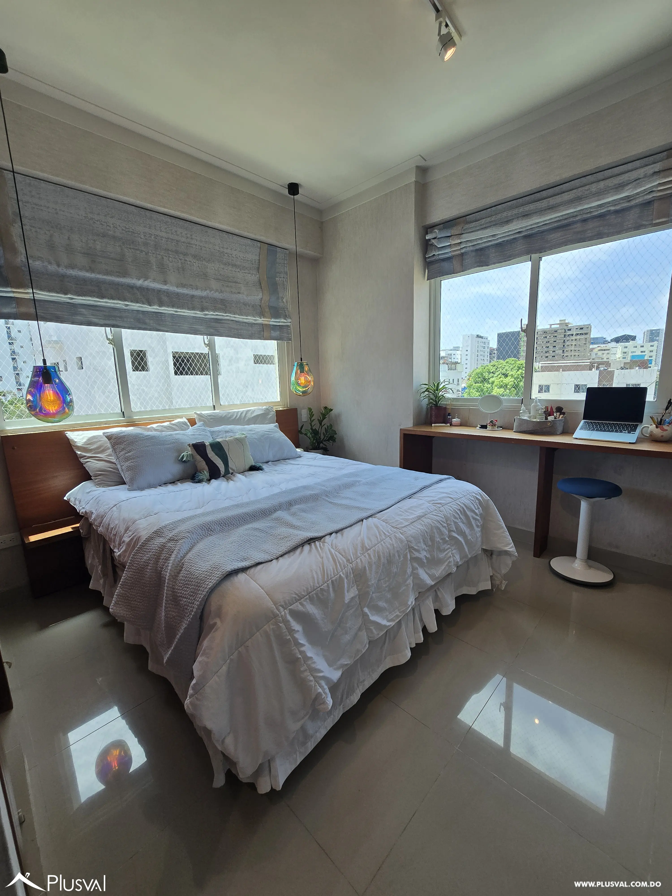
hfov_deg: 89.9
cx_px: 336
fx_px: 336
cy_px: 448
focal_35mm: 13
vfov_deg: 106.2
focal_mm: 2.2
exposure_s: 1/253
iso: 50
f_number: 2.2
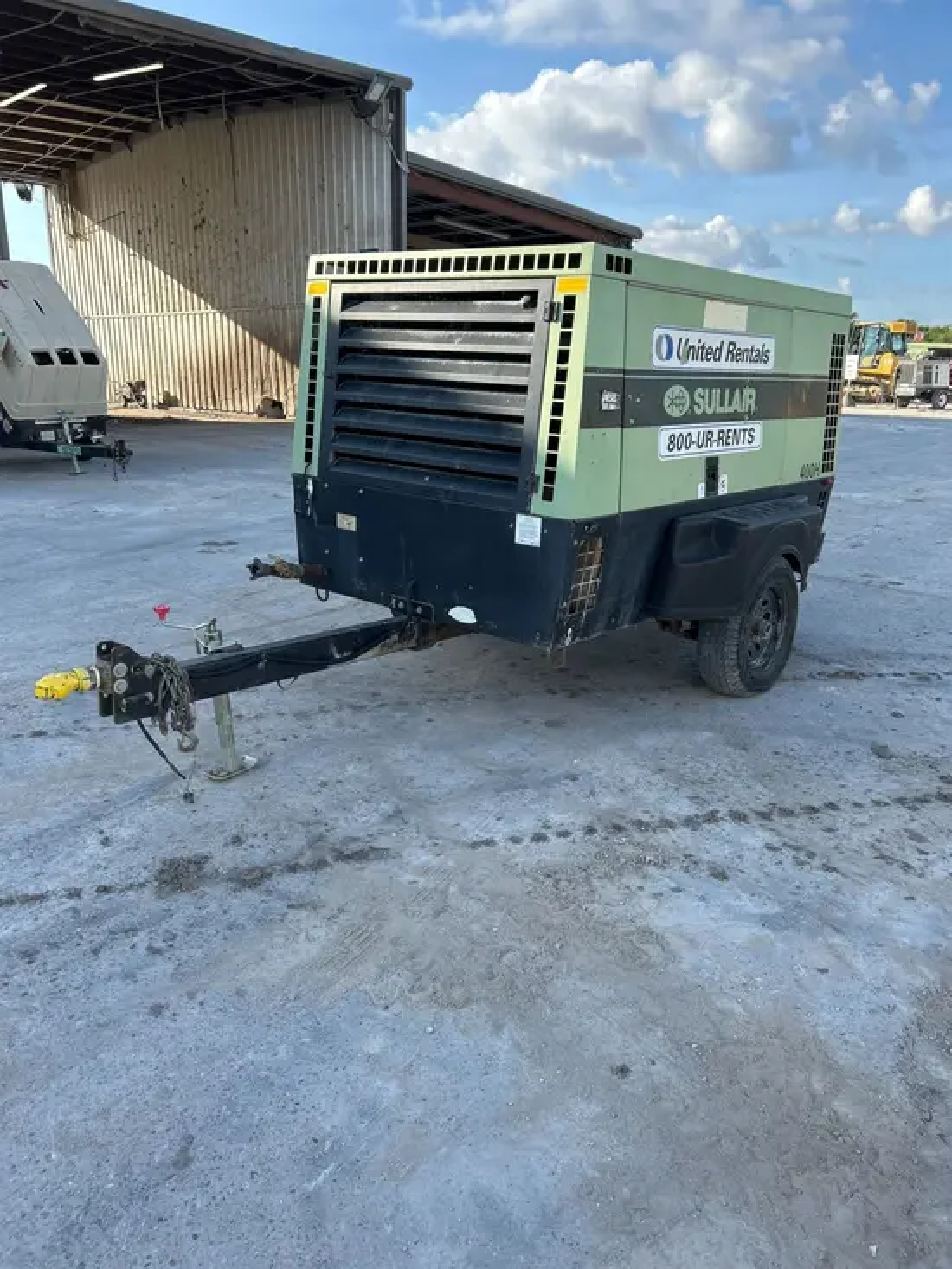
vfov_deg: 67.3
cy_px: 634
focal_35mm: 26
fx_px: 953
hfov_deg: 53.1
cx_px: 476
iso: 50
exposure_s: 1/1412
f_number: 1.5
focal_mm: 5.7
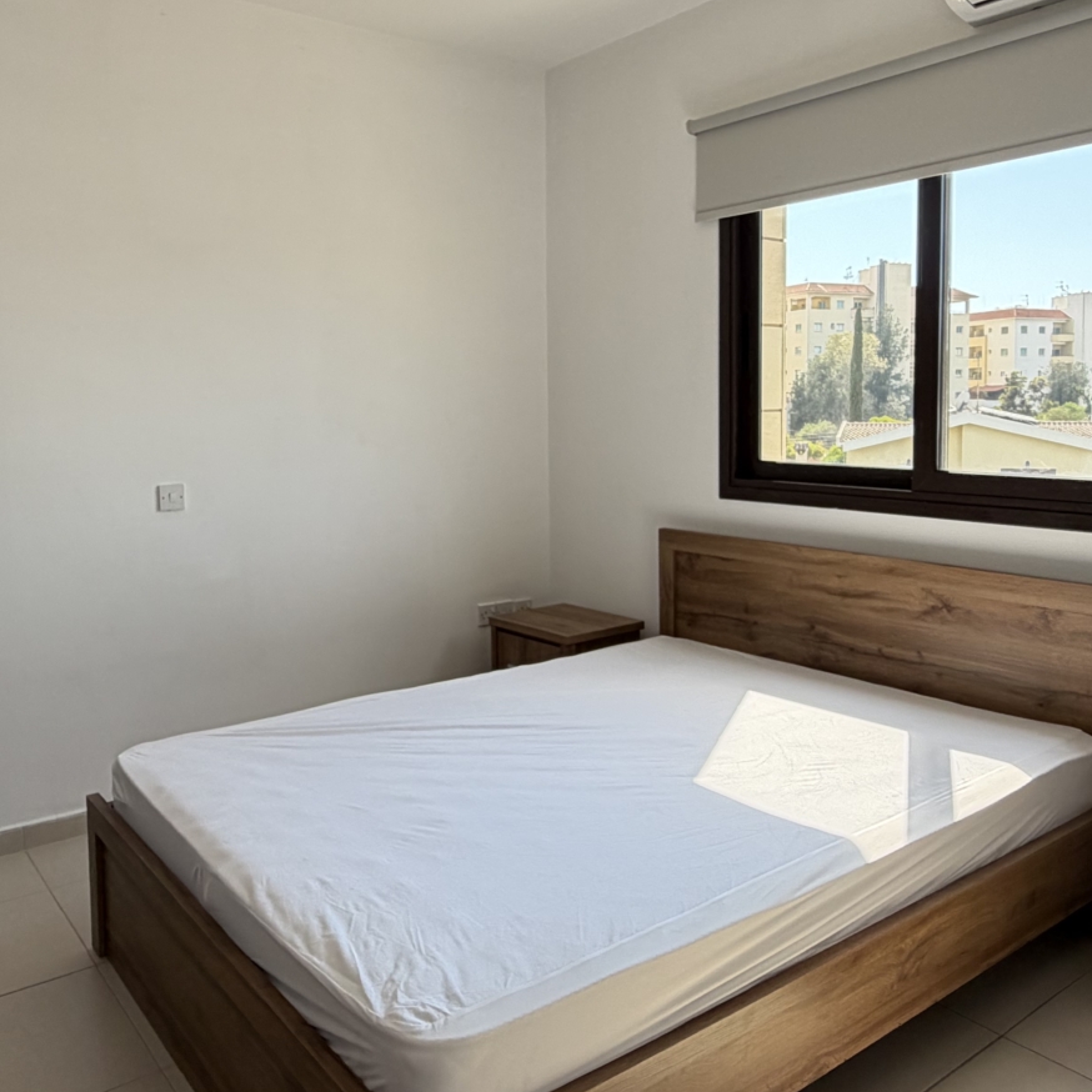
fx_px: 1035
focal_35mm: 29
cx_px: 502
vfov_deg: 55.4
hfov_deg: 55.6
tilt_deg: -3.9
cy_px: 471
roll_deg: +0.4
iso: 50
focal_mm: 2.22
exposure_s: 1/210
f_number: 2.2
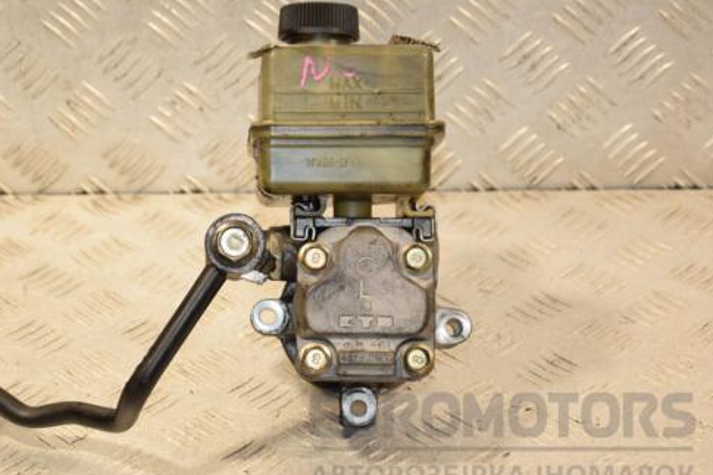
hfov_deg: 17.8
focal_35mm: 115
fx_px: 2277
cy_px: 219
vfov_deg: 11.9
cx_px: 282
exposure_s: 1/200
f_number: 5.6
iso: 800
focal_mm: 62
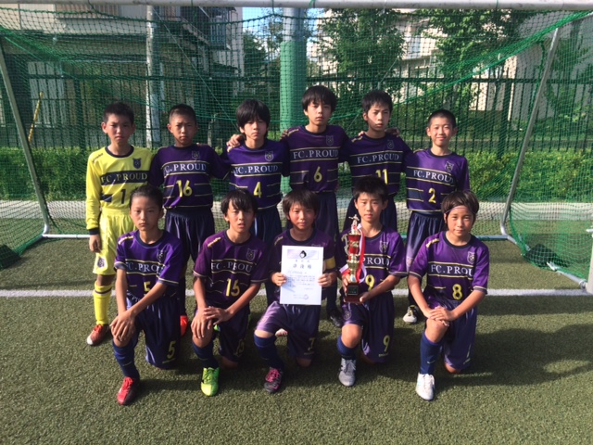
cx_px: 296
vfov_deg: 48.2
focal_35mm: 29
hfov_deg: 61.7
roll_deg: +0.5
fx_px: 497
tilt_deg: -13.1
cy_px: 222
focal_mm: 4.15
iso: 32
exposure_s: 1/622
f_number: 2.2
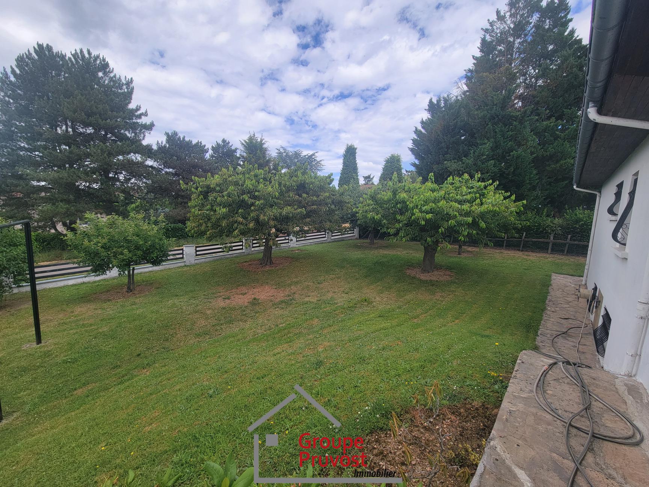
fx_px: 244
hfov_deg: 106.2
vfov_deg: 89.9
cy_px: 244
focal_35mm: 13
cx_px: 324
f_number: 2.2
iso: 50
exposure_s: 1/1078
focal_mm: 2.2
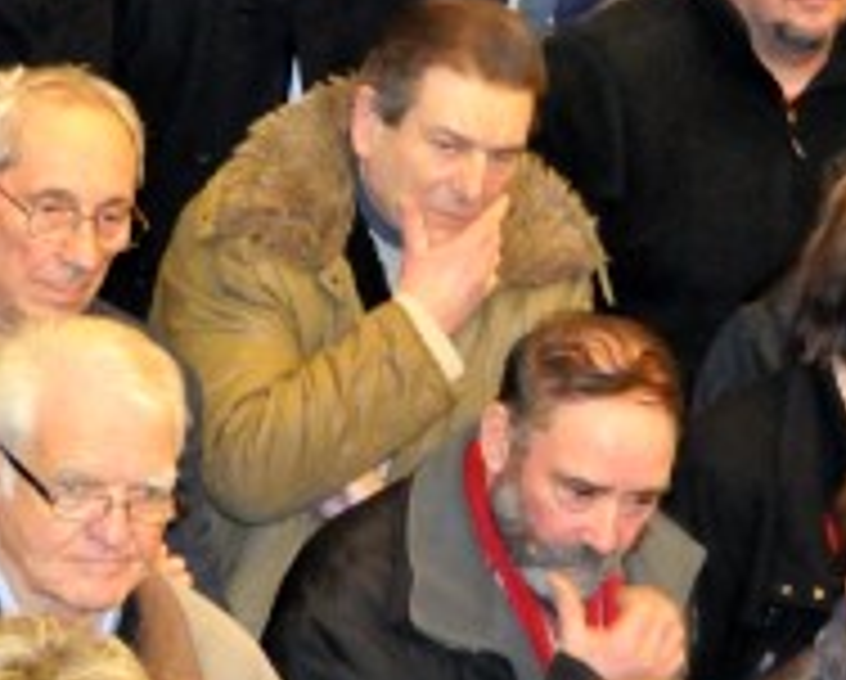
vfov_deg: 5.4
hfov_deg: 6.7
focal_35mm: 288
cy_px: 768
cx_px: 58
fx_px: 7216
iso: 3200
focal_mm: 55
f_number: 7.1
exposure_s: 1/60
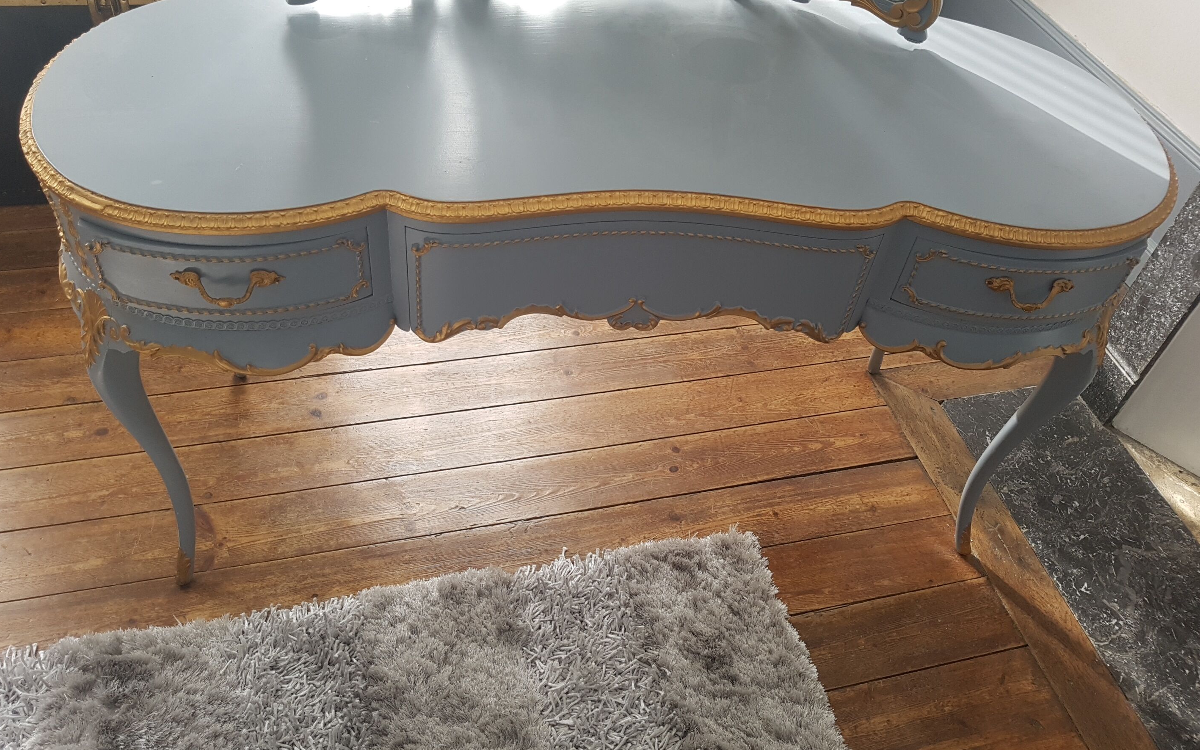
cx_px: 604
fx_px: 916
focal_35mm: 28
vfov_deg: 44.5
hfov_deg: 66.5
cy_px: 334
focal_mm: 4.2
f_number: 1.7
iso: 100
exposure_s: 1/100
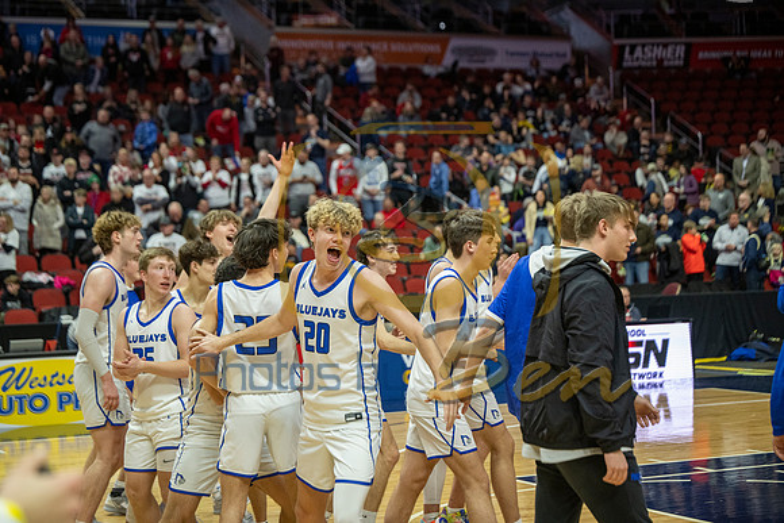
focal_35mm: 70
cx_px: 392
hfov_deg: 28.8
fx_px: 1525
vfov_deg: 19.5
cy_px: 262
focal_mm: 70
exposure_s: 1/800
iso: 2500
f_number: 2.8
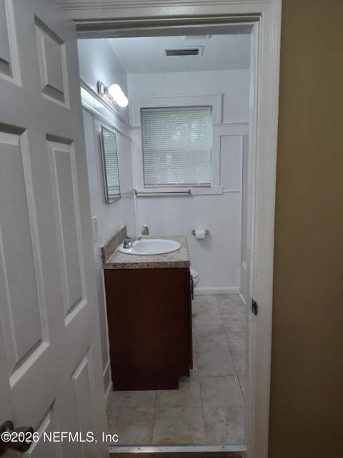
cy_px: 229
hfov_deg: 58.9
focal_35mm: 23
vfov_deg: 73.9
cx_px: 172
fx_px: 304
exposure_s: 1/120
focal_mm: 5.56
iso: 578
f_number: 1.8
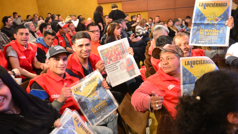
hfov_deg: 59.5
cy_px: 56
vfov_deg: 35.5
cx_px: 120
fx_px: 208
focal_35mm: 33
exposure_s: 1/20
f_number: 2.8
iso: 1600
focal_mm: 31
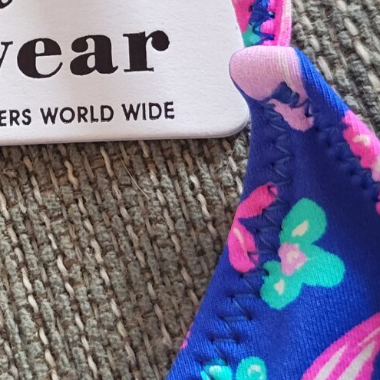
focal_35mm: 95
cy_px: 34
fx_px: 1180
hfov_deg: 18.1
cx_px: 76
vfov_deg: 18.0
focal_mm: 5.4
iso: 250
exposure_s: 1/120
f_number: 1.8
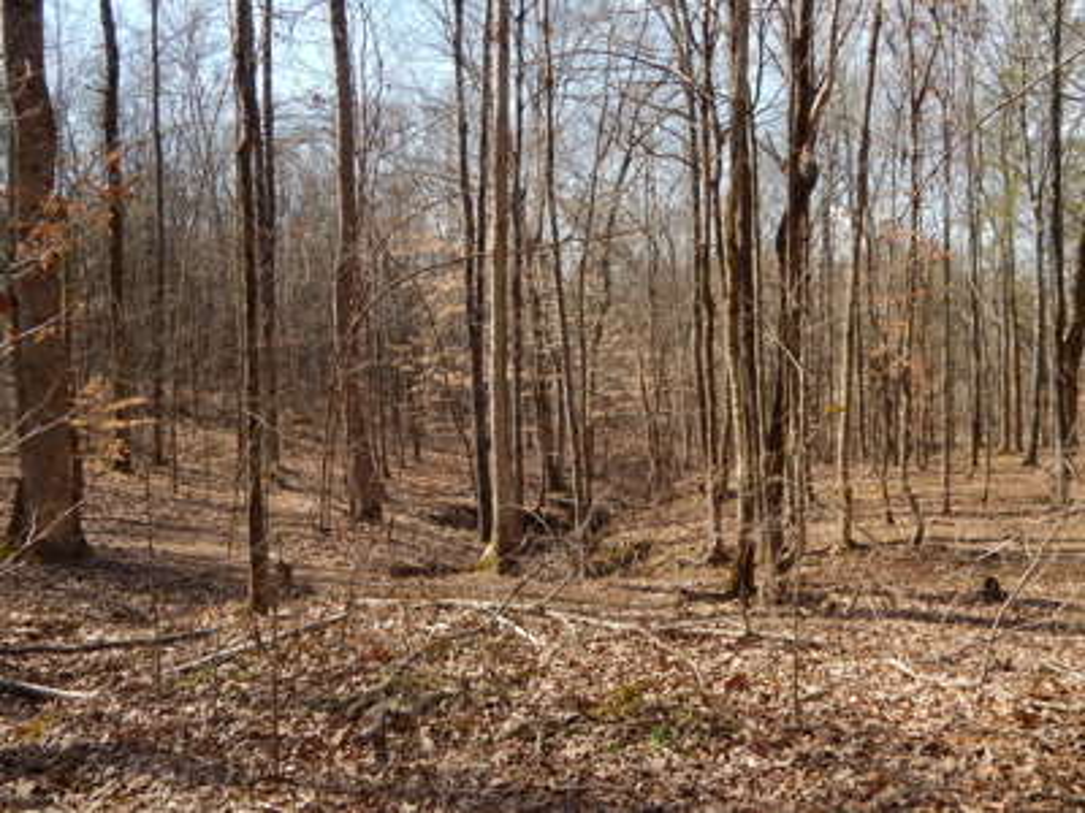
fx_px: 972
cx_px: 542
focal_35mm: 31
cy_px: 406
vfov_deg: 45.4
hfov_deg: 58.4
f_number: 3.2
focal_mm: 5.6
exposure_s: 1/800
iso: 200
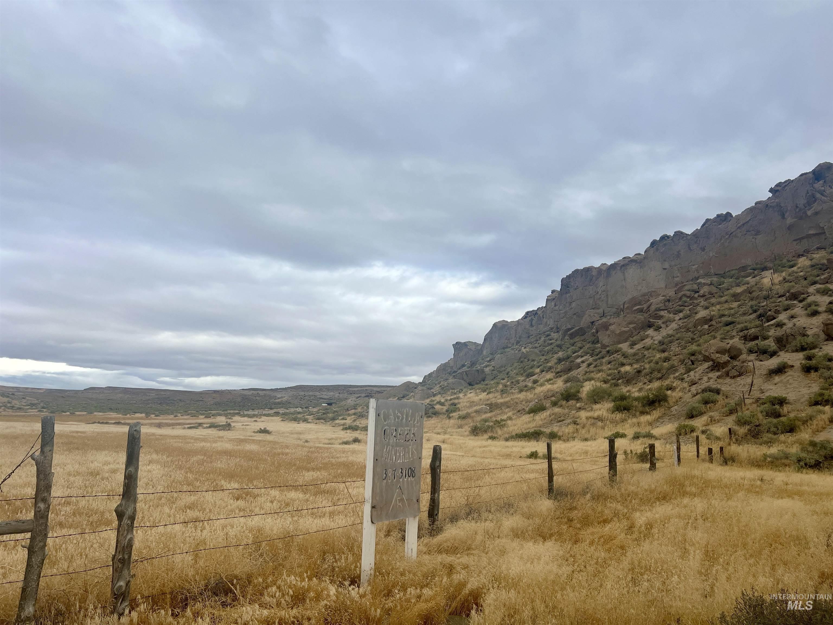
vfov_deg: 53.1
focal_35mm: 26
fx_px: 626
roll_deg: -0.8
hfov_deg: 67.3
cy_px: 312
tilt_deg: +10.6
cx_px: 416
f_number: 1.5
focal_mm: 5.7
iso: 50
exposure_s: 1/3165
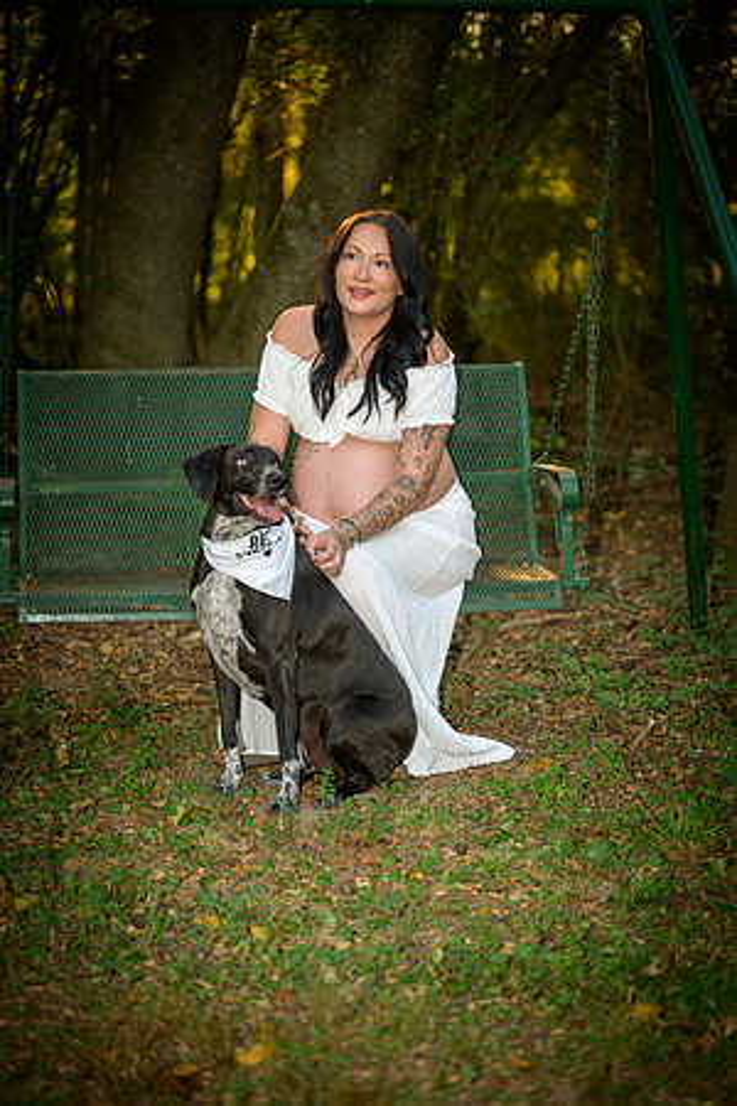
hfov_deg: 13.0
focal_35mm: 105
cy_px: 553
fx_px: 3224
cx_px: 368
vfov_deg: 19.5
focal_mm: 105
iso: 200
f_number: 3.3
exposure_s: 1/60
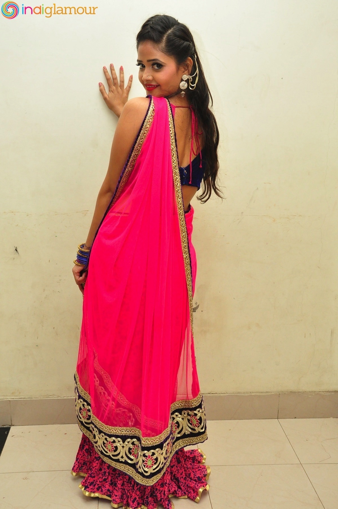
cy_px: 254
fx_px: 551
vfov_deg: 49.6
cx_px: 169
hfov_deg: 34.1
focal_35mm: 39
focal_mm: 26
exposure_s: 1/125
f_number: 7.1
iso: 1600
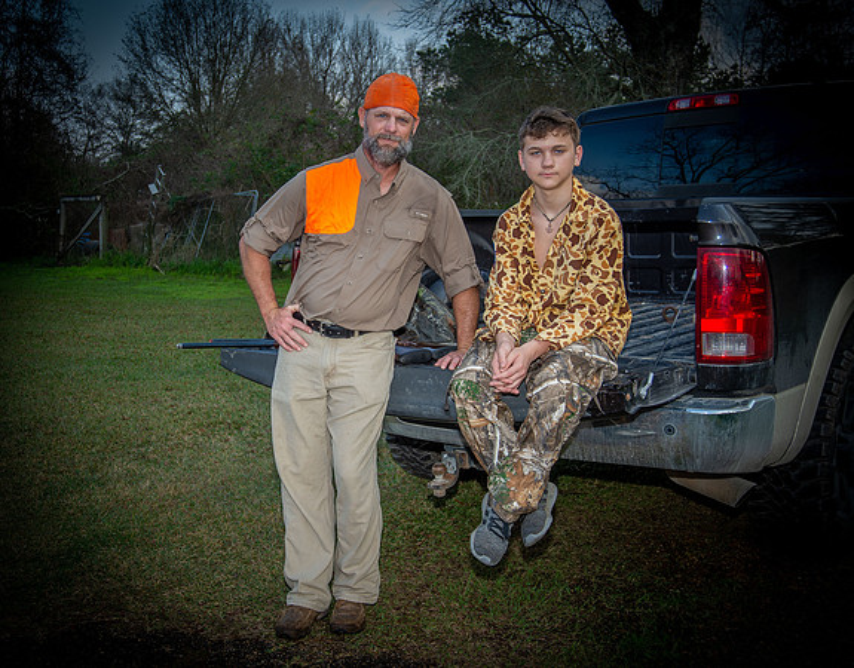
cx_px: 352
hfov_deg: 43.7
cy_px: 334
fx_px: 1059
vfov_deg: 35.0
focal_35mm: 42
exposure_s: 1/200
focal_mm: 38
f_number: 7.1
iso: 250
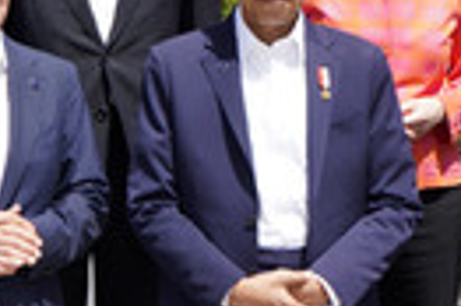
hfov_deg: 2.7
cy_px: 179
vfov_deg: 1.8
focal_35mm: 753
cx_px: -104
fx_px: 9631
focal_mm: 218
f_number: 10
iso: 400
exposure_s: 1/400
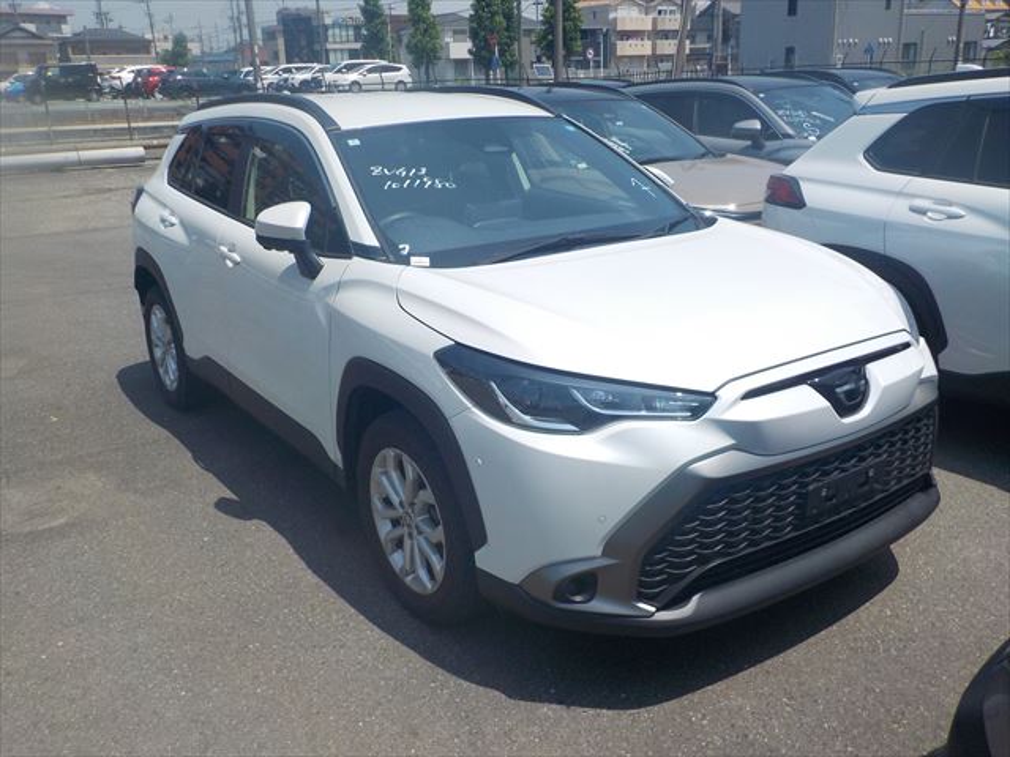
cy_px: 378
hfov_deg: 60.0
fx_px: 875
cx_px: 505
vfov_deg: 46.8
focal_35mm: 30
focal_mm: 4.1
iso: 125
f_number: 6.6
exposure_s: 1/500
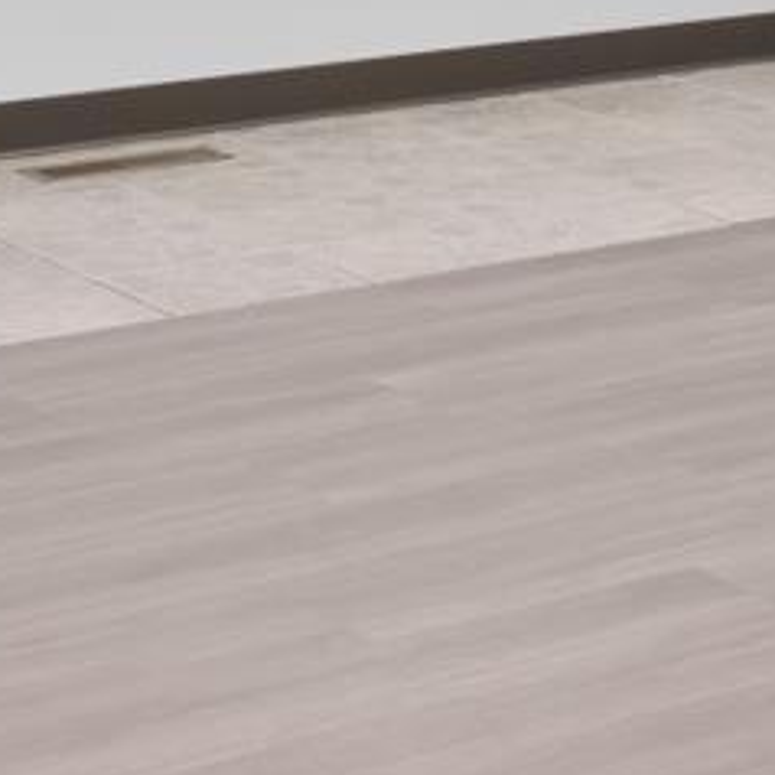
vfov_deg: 12.2
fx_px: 3394
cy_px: -532
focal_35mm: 134
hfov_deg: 12.1
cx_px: 1316
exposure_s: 1/2.5
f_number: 9
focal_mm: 10
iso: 200
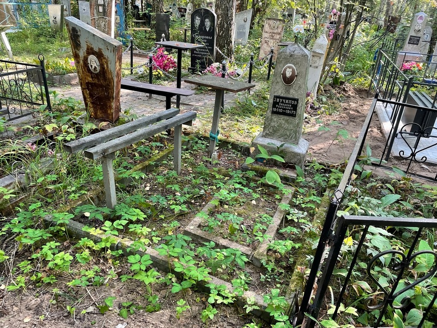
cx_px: 218
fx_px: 328
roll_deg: -2.9
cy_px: 164
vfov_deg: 53.1
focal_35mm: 26
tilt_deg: -19.7
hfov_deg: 67.3
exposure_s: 1/101
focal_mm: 4.2
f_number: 1.6
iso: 125
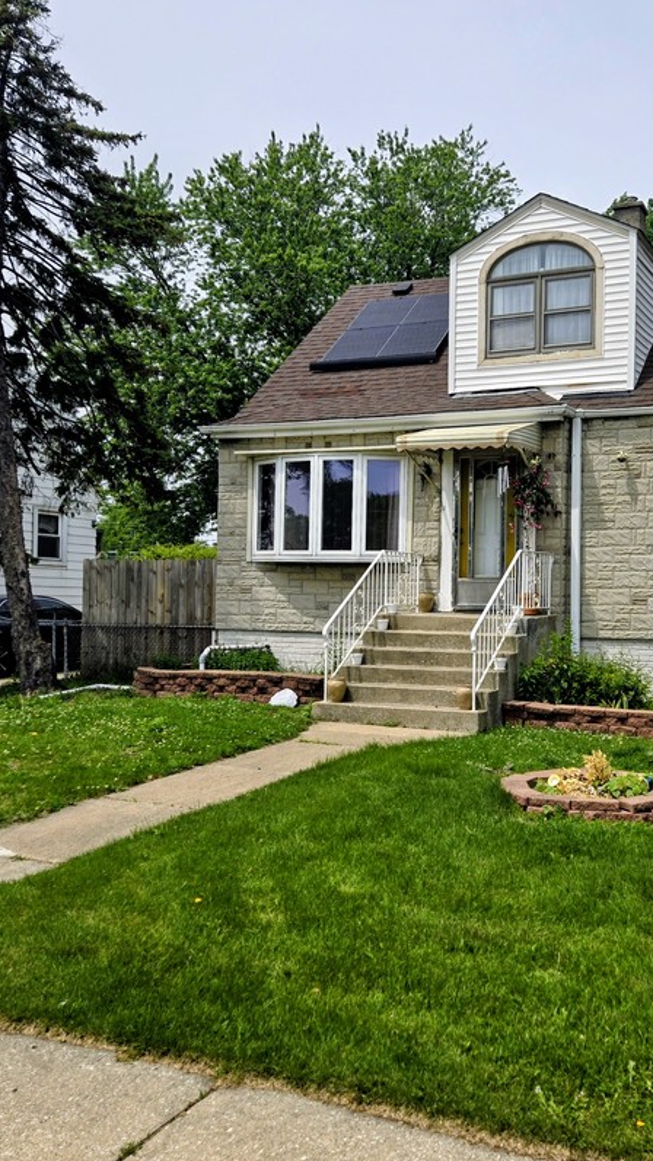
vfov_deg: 58.0
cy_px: 569
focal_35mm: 34
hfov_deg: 34.3
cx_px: 449
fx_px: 1046
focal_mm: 5.4
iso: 32
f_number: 1.8
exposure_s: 1/2921
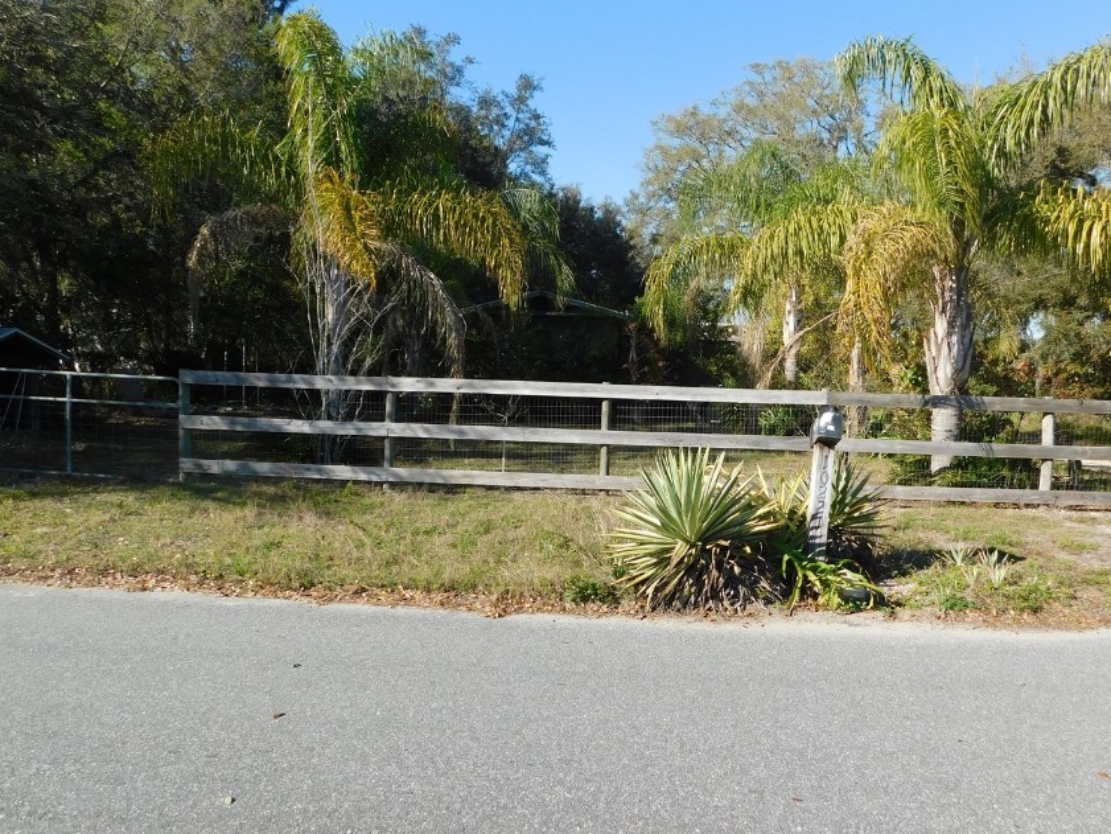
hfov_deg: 63.0
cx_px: 653
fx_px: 899
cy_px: 431
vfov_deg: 49.7
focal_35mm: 28
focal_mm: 4
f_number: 3
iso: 125
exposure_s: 1/1000
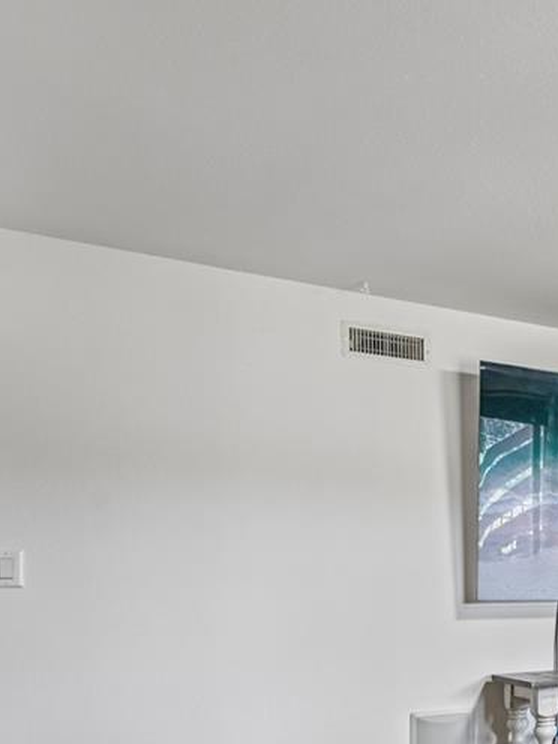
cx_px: 1071
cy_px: 570
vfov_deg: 41.5
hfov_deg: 20.1
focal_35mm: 44
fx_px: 946
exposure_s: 1/13
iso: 400
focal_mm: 14
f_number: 9
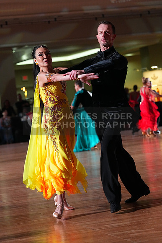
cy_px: 122
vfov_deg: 15.4
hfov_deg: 10.3
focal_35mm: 133
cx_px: 81
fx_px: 897
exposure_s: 1/400
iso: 6400
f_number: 5
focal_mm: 133
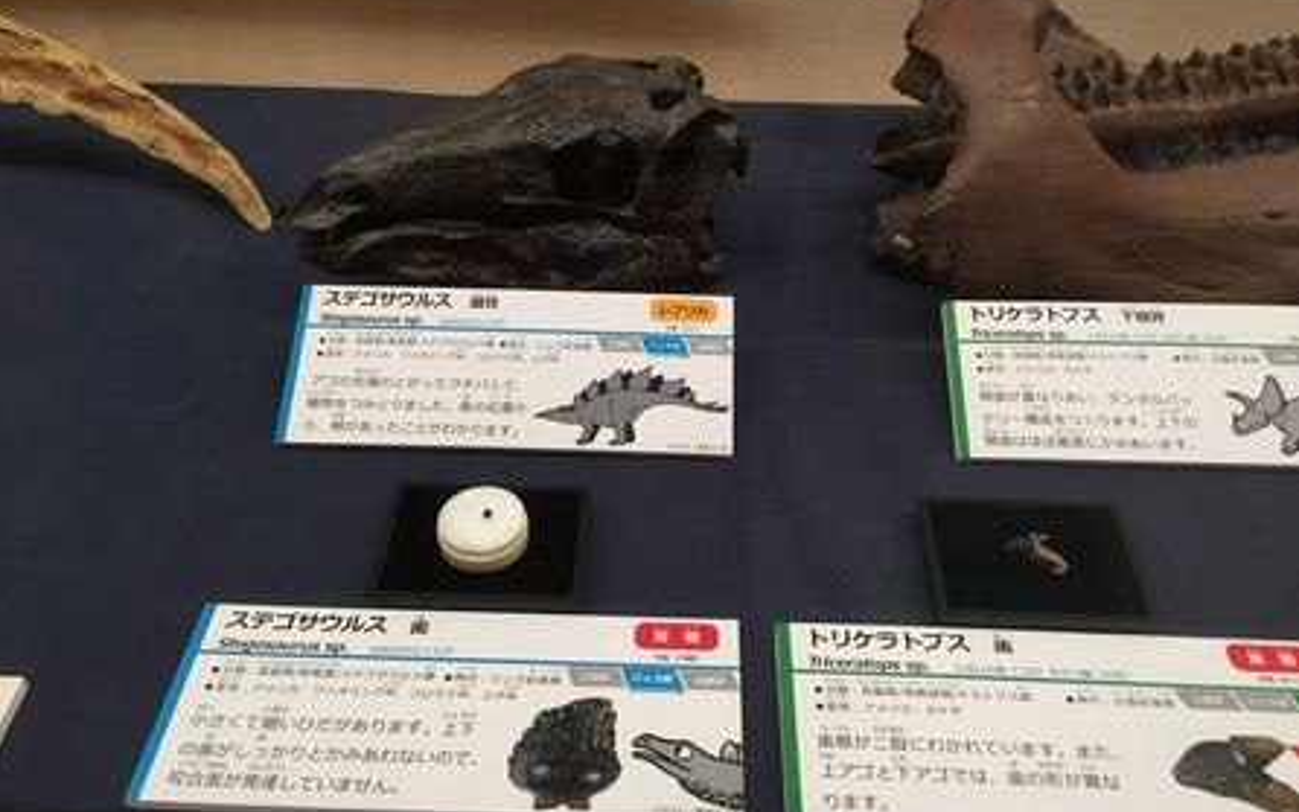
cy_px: 405
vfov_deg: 40.6
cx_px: 647
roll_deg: +0.3
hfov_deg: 61.2
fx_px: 1098
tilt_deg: -41.7
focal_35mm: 31
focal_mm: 4.15
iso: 80
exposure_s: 1/33
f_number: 2.2
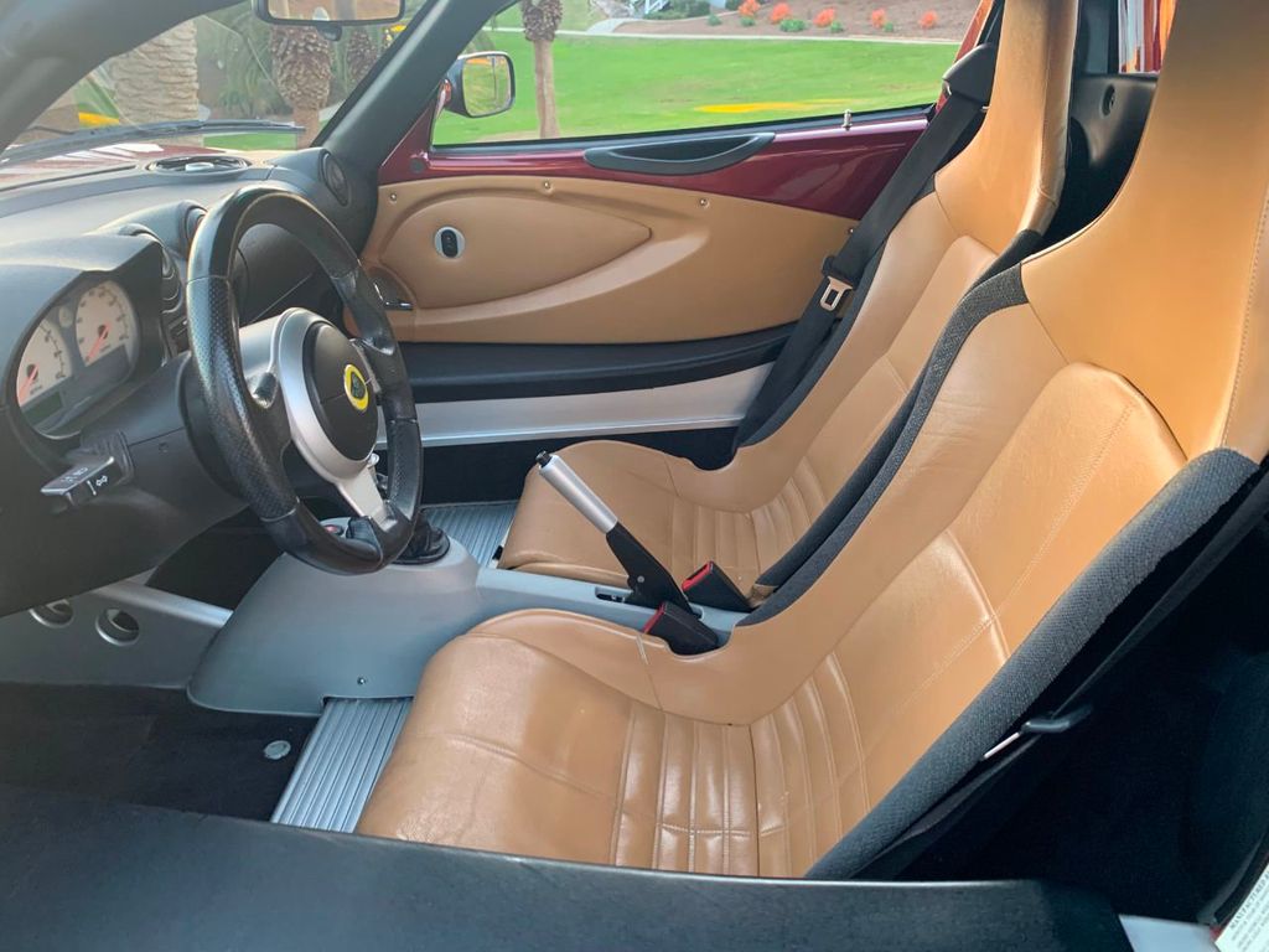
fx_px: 953
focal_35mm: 26
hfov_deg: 67.3
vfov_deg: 53.1
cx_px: 634
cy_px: 476
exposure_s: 1/71
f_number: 1.8
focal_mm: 4.25
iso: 100
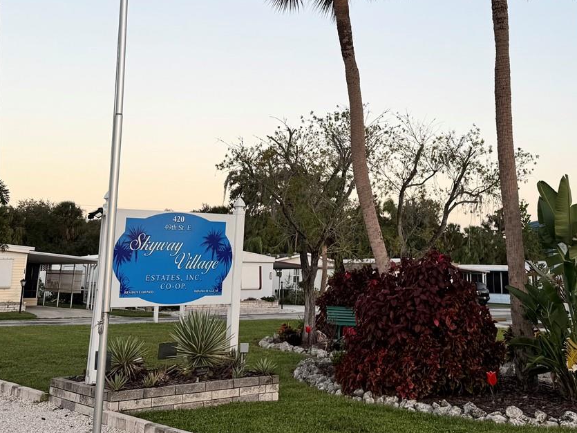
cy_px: 75
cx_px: 362
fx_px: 767
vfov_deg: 30.6
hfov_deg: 40.9
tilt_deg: +15.4
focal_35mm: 46
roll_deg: -0.1
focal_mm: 6.76
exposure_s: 1/451
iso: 80
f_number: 1.78
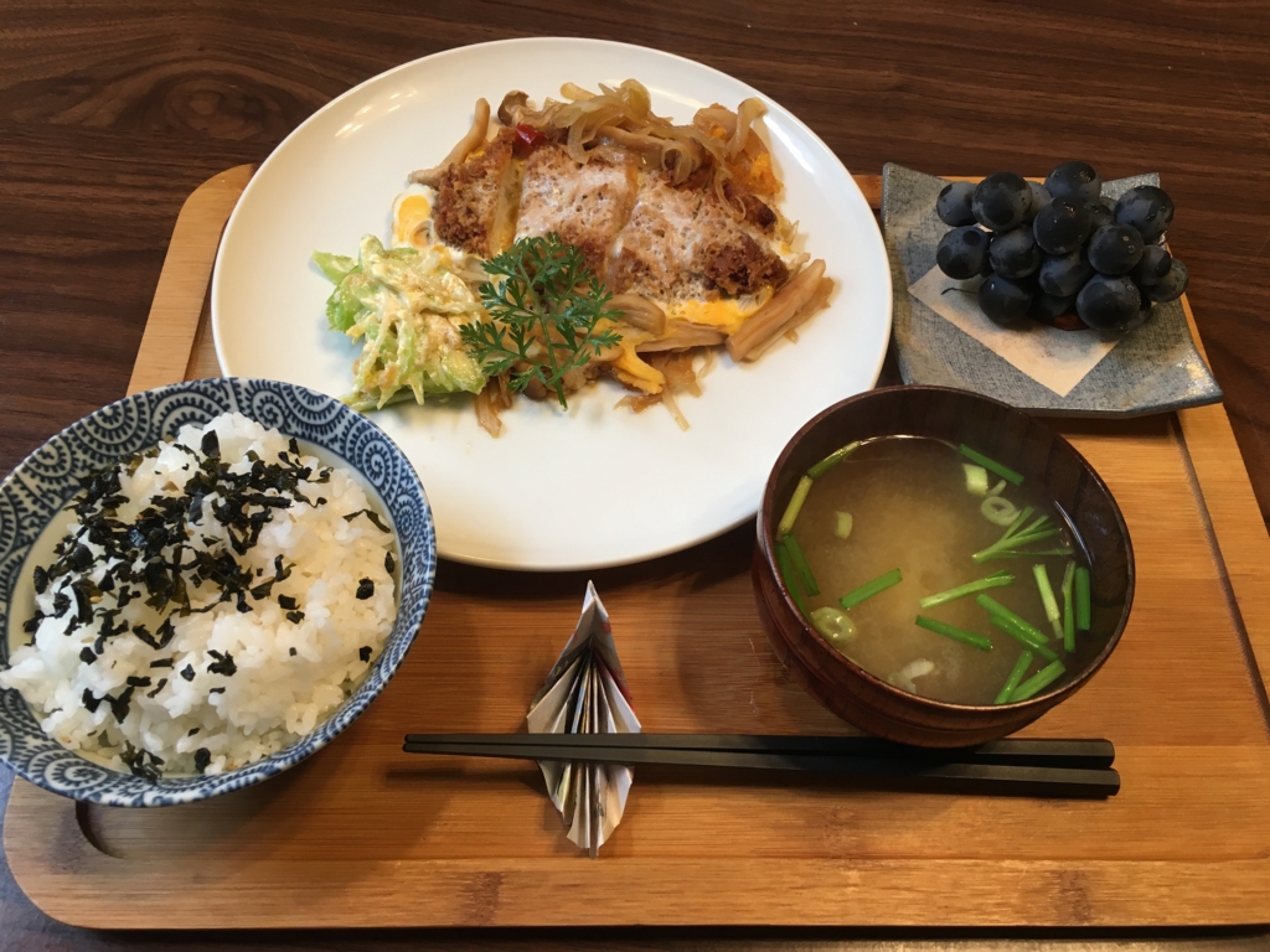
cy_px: 476
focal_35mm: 29
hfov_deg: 61.7
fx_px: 1064
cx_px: 635
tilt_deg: -59.6
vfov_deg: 48.2
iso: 50
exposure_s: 1/30
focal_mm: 4.15
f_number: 2.2
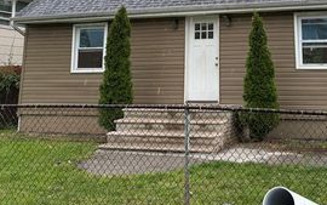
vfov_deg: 24.1
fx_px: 455
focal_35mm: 51
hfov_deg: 38.8
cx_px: 235
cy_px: -8
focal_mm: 5.96
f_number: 1.6
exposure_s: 1/641
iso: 50
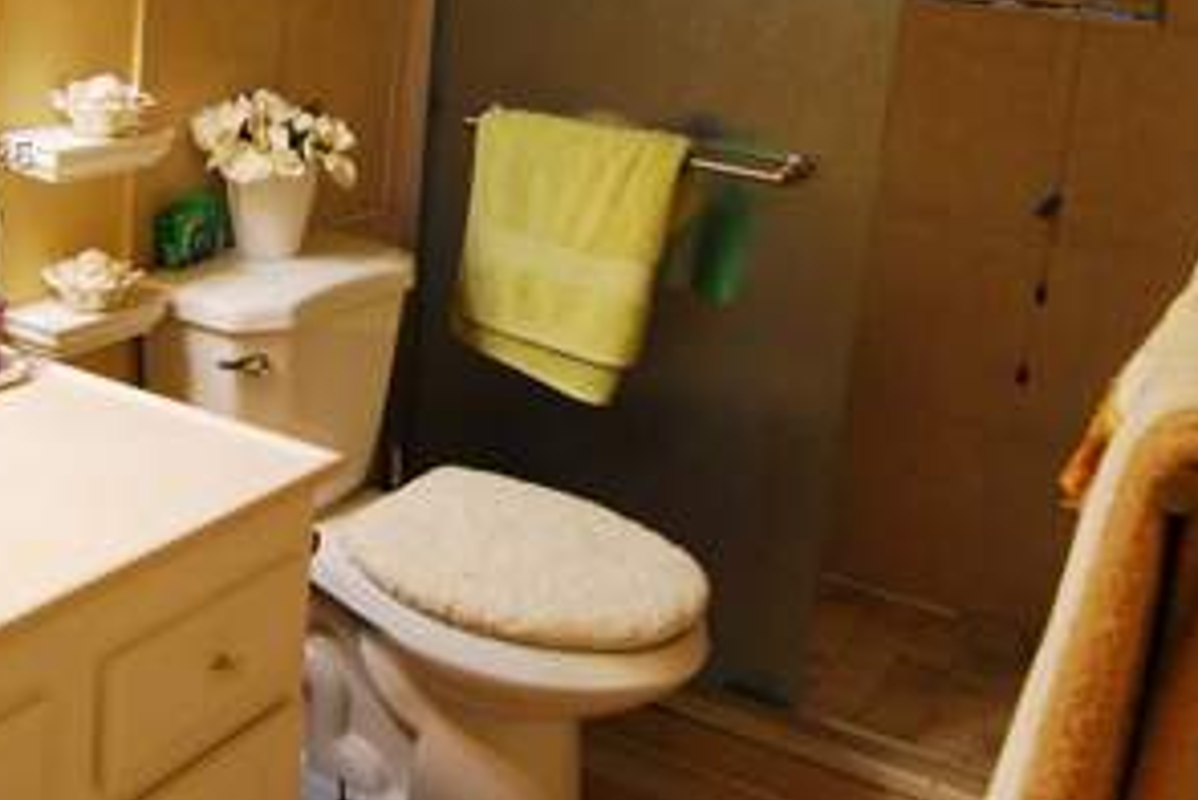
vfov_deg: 29.8
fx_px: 1465
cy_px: 152
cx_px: 463
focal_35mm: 44
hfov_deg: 44.2
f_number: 4
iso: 800
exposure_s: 1/60
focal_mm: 18
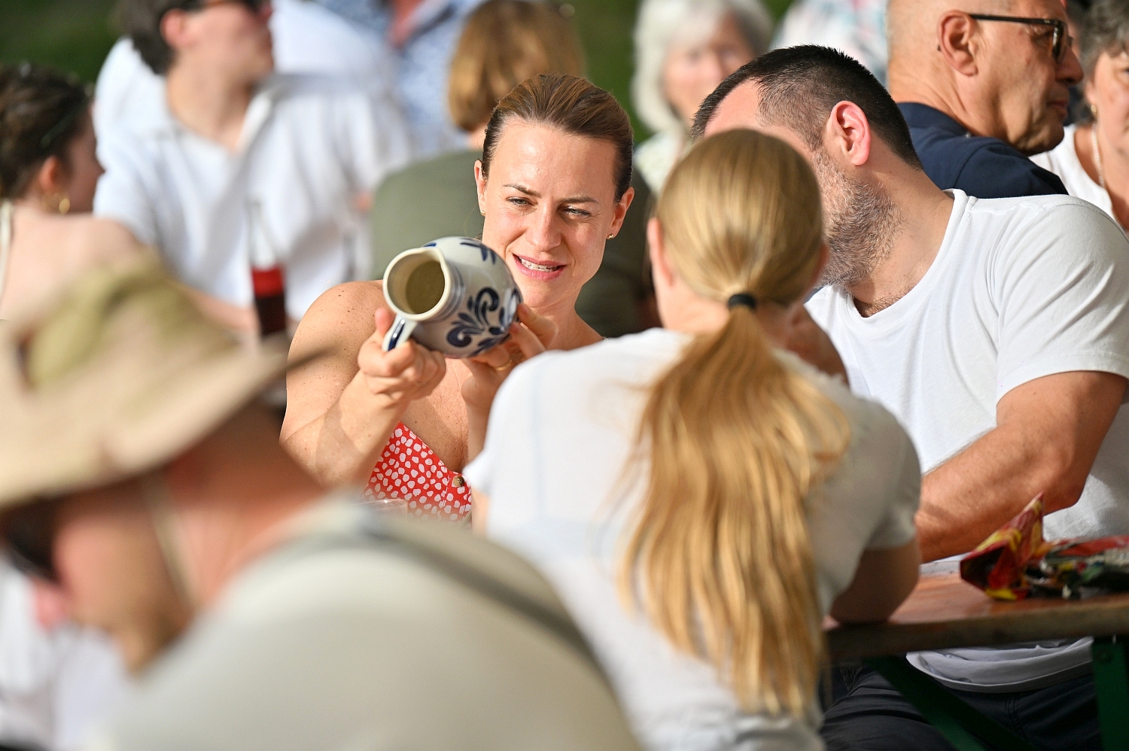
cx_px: 564
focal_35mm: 200
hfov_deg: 10.3
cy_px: 376
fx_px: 6268
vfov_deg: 6.9
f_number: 3.2
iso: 320
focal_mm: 200
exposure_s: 1/2500
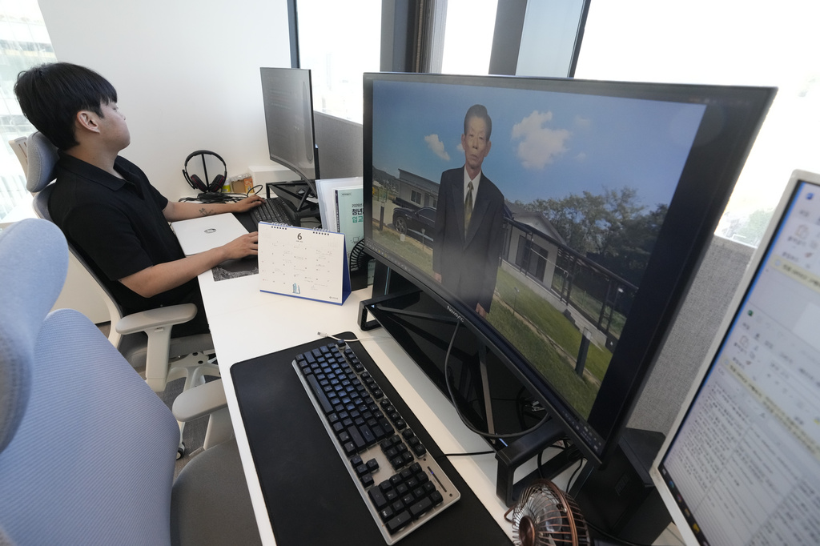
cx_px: 410
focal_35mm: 16
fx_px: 364
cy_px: 273
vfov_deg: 73.7
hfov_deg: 96.8
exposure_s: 1/250
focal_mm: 16
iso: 4000
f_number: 6.3
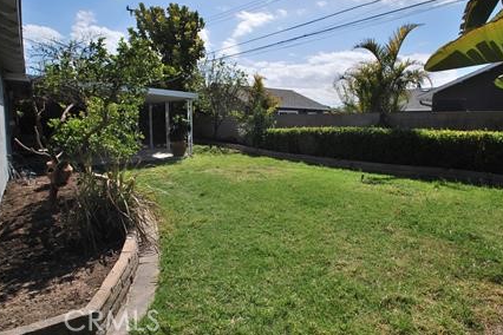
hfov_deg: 86.9
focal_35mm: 19
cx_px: 250
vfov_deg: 64.5
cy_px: 160
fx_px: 265
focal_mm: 12
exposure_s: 1/320
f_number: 9
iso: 100
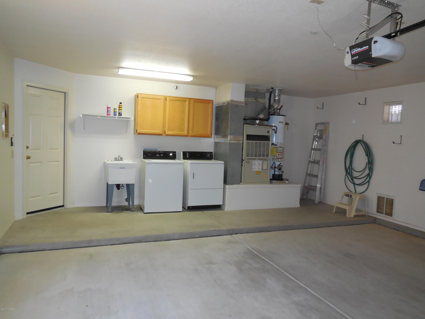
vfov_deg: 54.9
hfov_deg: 69.4
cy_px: 160
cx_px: 212
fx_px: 307
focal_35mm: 25
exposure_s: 1/25
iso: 320
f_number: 3.1
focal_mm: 4.5
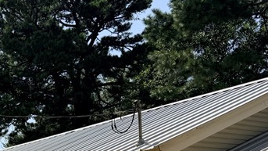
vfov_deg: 14.4
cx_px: -12
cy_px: 232
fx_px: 554
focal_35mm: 78
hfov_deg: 25.6
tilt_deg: +1.3
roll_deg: +0.3
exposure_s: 1/6711
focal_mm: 6.76
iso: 80
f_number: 1.78
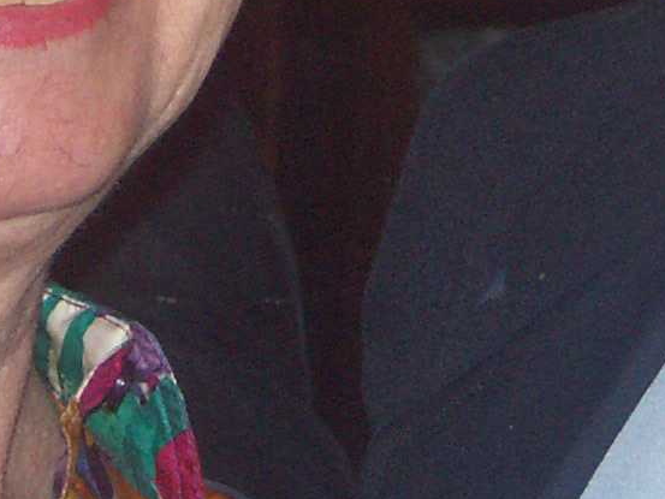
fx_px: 9166
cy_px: -267
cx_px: 391
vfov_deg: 3.1
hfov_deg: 4.2
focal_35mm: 477
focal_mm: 25.55
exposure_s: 1/100
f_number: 3.5
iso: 200
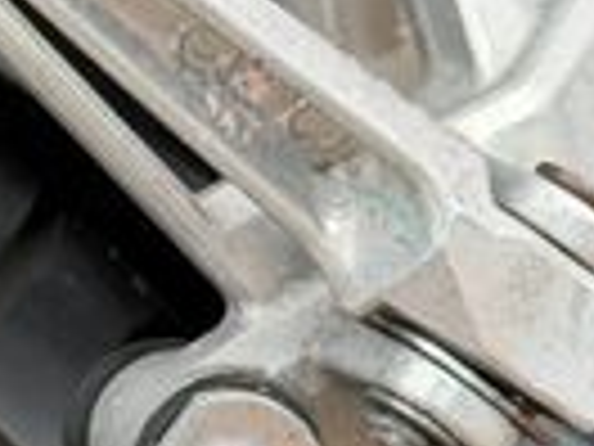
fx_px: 3998
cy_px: 626
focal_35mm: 233
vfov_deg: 6.3
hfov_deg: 8.4
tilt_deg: -24.8
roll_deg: +5.7
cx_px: -184
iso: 64
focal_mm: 6.76
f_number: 1.78
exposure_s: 1/1070
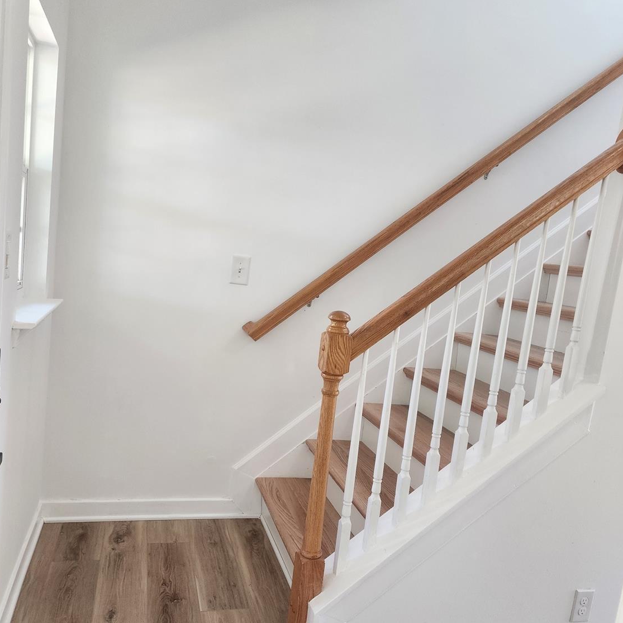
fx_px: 570
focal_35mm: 28
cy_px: 337
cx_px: 306
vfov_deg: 57.2
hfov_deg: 57.3
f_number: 1.8
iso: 200
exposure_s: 1/120
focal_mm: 6.4
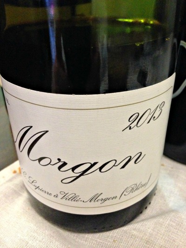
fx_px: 236
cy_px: 124
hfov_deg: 43.0
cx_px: 93
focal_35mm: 33
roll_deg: +1.3
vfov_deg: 55.3
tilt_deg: -30.9
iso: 640
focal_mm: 4.12
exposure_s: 1/15
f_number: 2.4
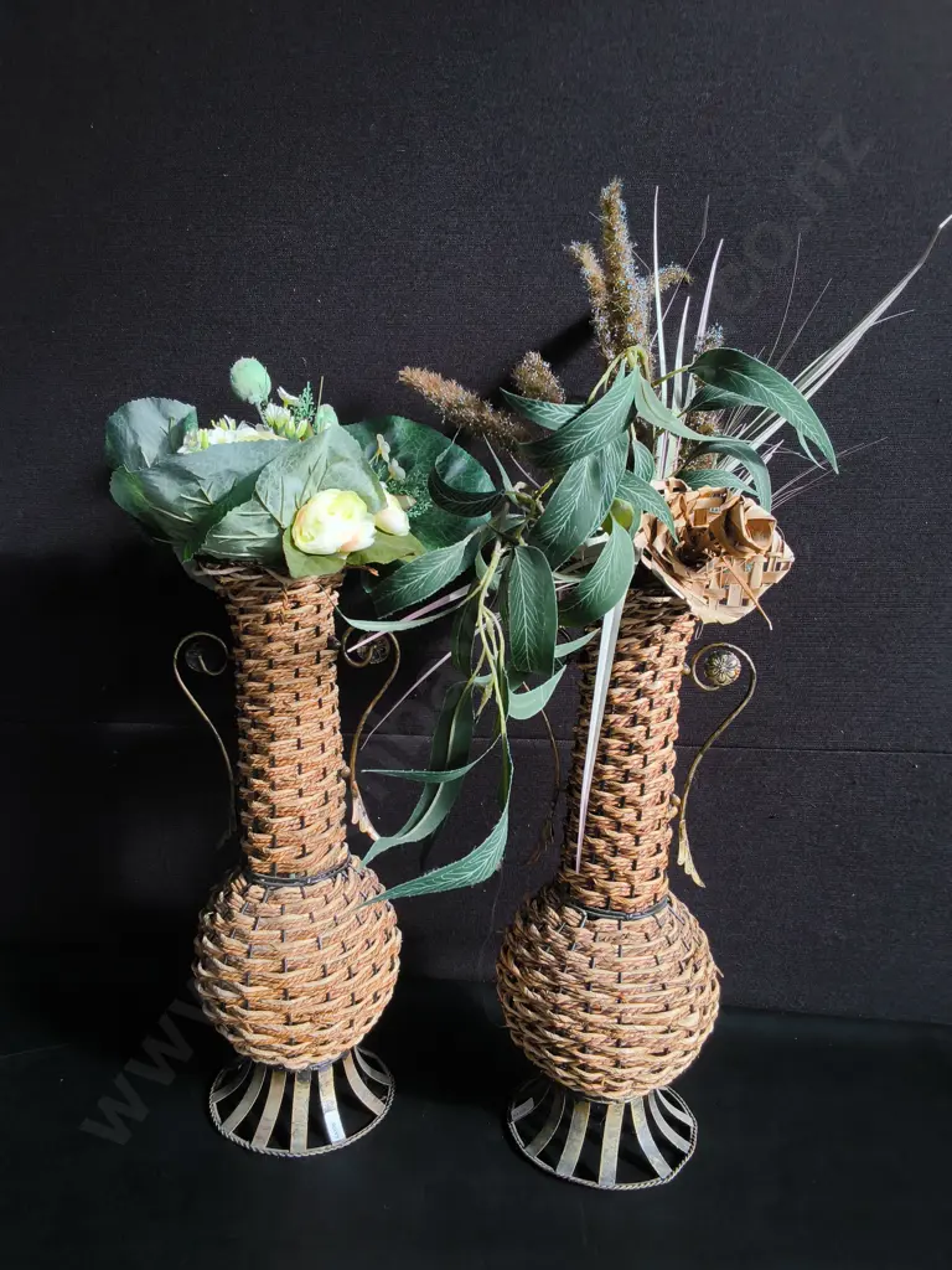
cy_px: 635
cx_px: 476
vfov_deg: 65.3
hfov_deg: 51.4
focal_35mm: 27
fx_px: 990
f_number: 2
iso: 32
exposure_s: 1/216
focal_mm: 2.87
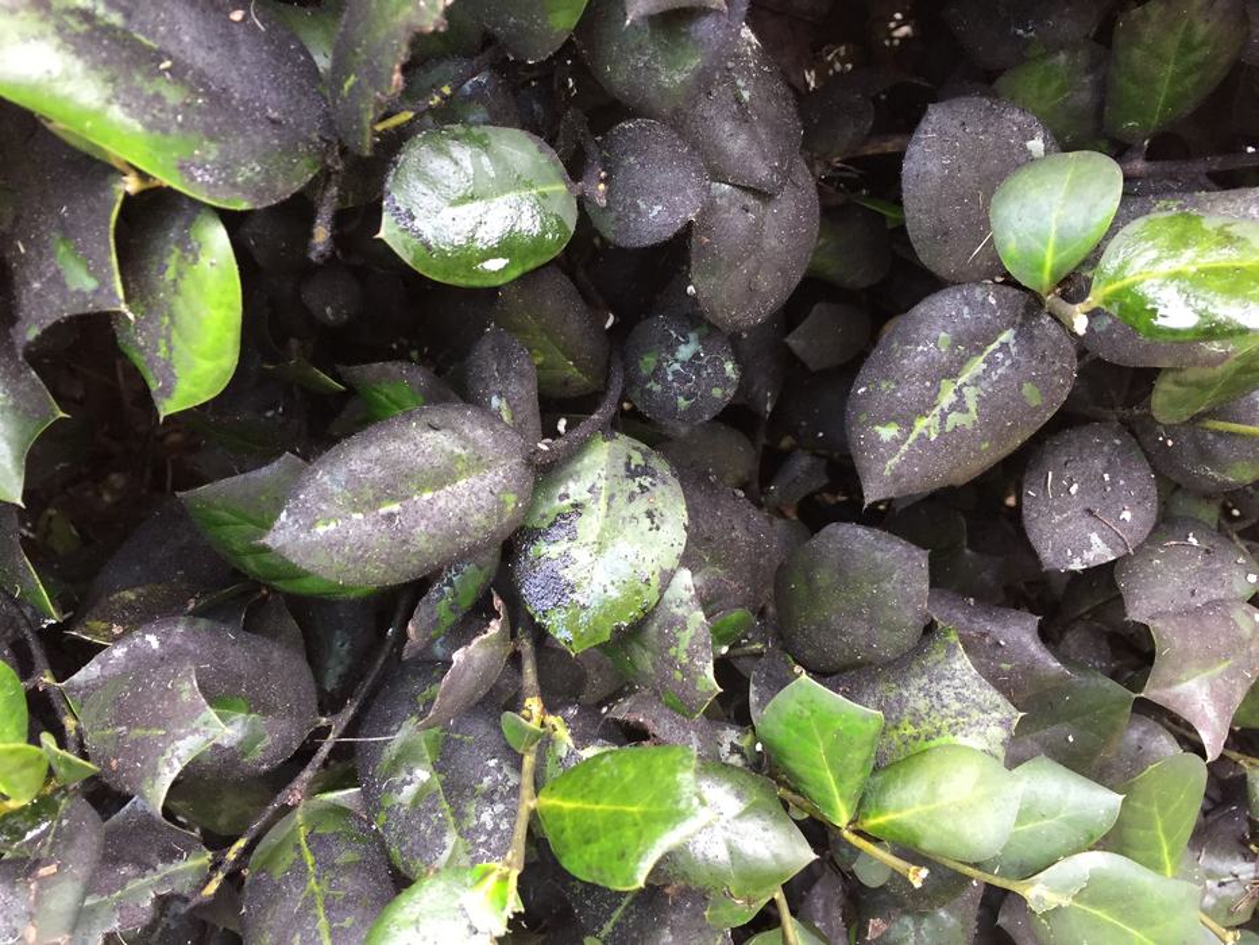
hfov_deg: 61.7
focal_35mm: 29
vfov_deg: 48.2
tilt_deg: -33.5
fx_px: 1055
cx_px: 630
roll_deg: +4.7
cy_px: 472
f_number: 2.2
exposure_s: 1/30
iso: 50
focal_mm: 4.15
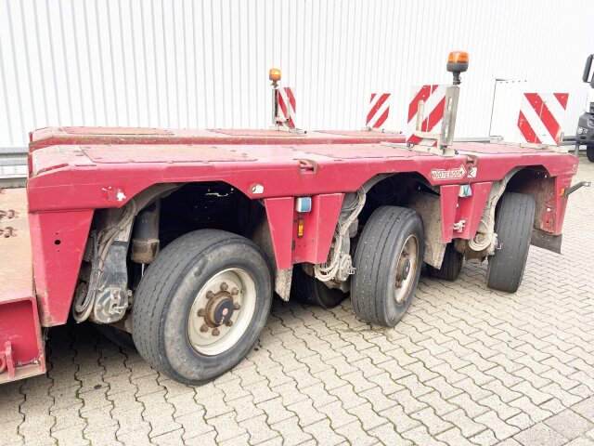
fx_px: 446
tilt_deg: -15.1
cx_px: 297
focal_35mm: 26
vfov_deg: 53.1
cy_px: 223
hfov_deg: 67.3
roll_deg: -1.4
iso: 50
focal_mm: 5.7
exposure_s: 1/572
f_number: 1.5
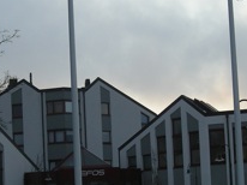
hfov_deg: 18.0
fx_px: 777
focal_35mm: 109
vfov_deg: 13.5
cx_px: 66
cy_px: 133
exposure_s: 1/162
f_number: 2.8
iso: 50
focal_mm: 5.7
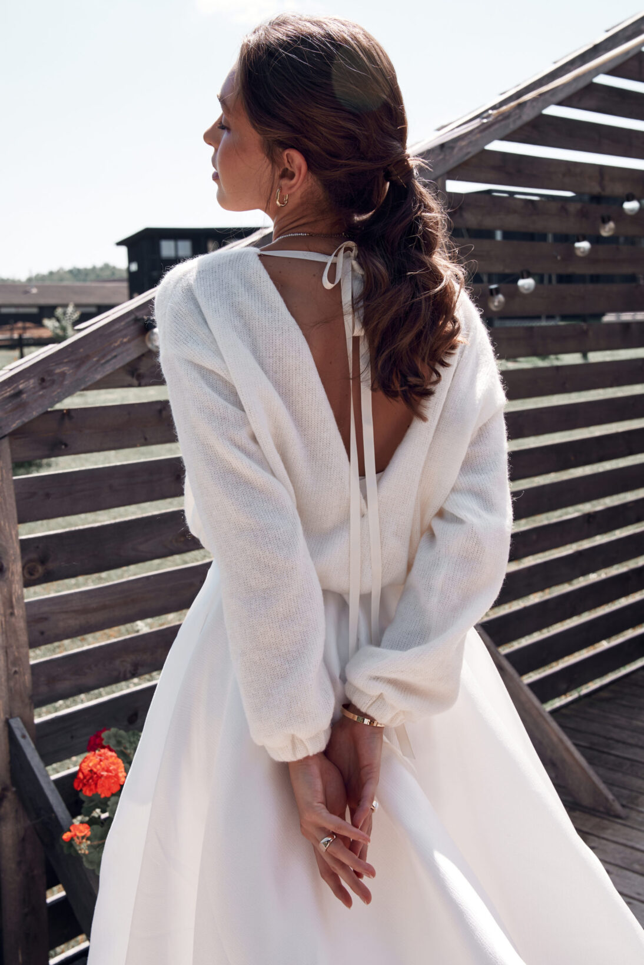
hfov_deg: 32.6
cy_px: 482
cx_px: 322
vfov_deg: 47.4
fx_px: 1100
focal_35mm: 41
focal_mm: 41
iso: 200
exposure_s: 1/200
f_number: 7.1
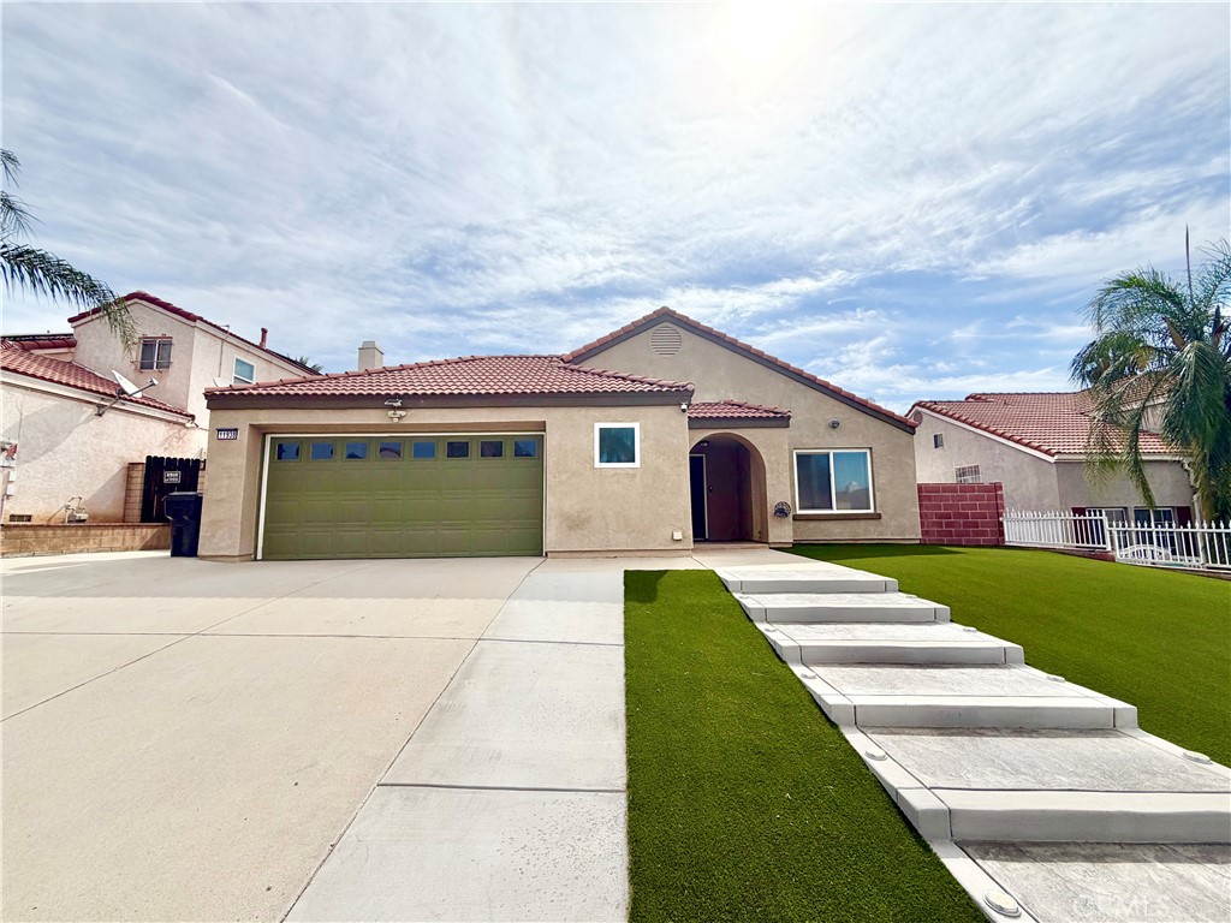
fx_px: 498
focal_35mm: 14
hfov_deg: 102.1
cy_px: 462
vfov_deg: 85.7
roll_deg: +0.8
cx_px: 616
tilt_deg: +7.0
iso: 20
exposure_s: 1/1961
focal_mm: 2.22
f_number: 2.2
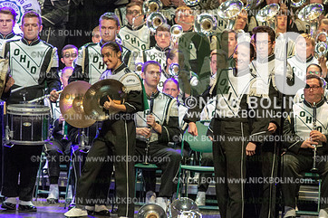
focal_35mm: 336
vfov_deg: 4.1
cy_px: 75
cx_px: 242
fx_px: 3060
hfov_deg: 6.1
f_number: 7.1
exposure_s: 1/200
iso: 8000
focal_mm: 210
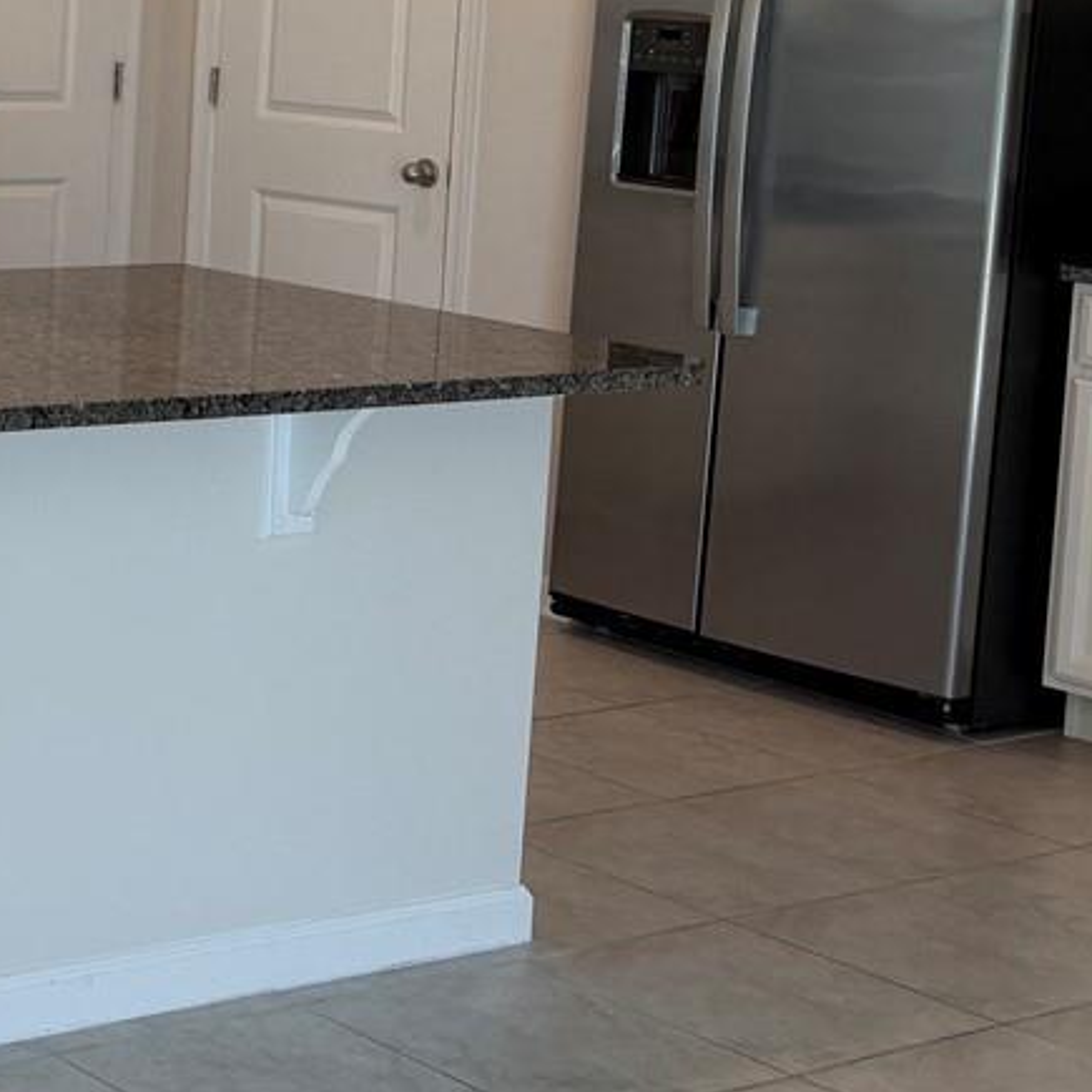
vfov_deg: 21.7
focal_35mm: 78
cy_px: 113
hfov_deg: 19.0
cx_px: -633
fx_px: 2784
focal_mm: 6.76
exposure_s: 1/191
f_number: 1.78
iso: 125
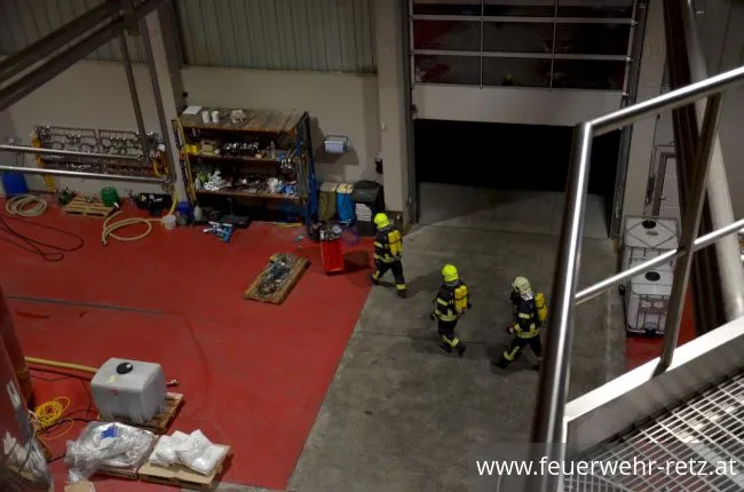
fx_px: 866
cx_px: 372
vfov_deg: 31.7
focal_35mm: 42
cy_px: 246
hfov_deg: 46.5
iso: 1600
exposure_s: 1/100
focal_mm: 28
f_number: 4
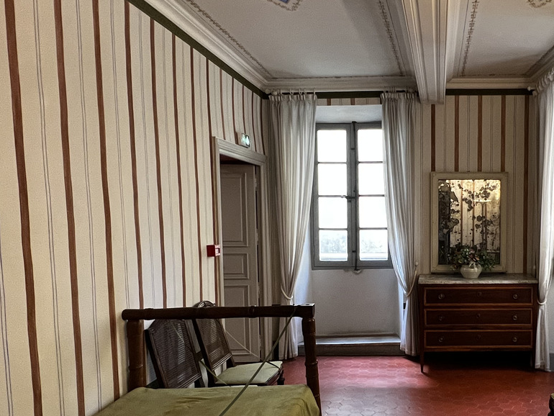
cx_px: 437
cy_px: 248
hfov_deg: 60.5
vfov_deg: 51.1
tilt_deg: -4.4
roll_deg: -0.1
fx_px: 432
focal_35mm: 27
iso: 400
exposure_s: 1/60
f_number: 1.8
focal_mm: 1.57
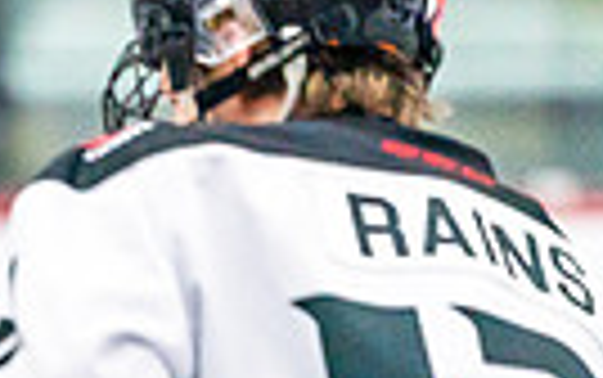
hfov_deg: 2.4
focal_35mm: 885
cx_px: -279
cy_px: 776
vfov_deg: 1.5
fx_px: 14556
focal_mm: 200
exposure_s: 1/1250
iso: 3200
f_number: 2.8
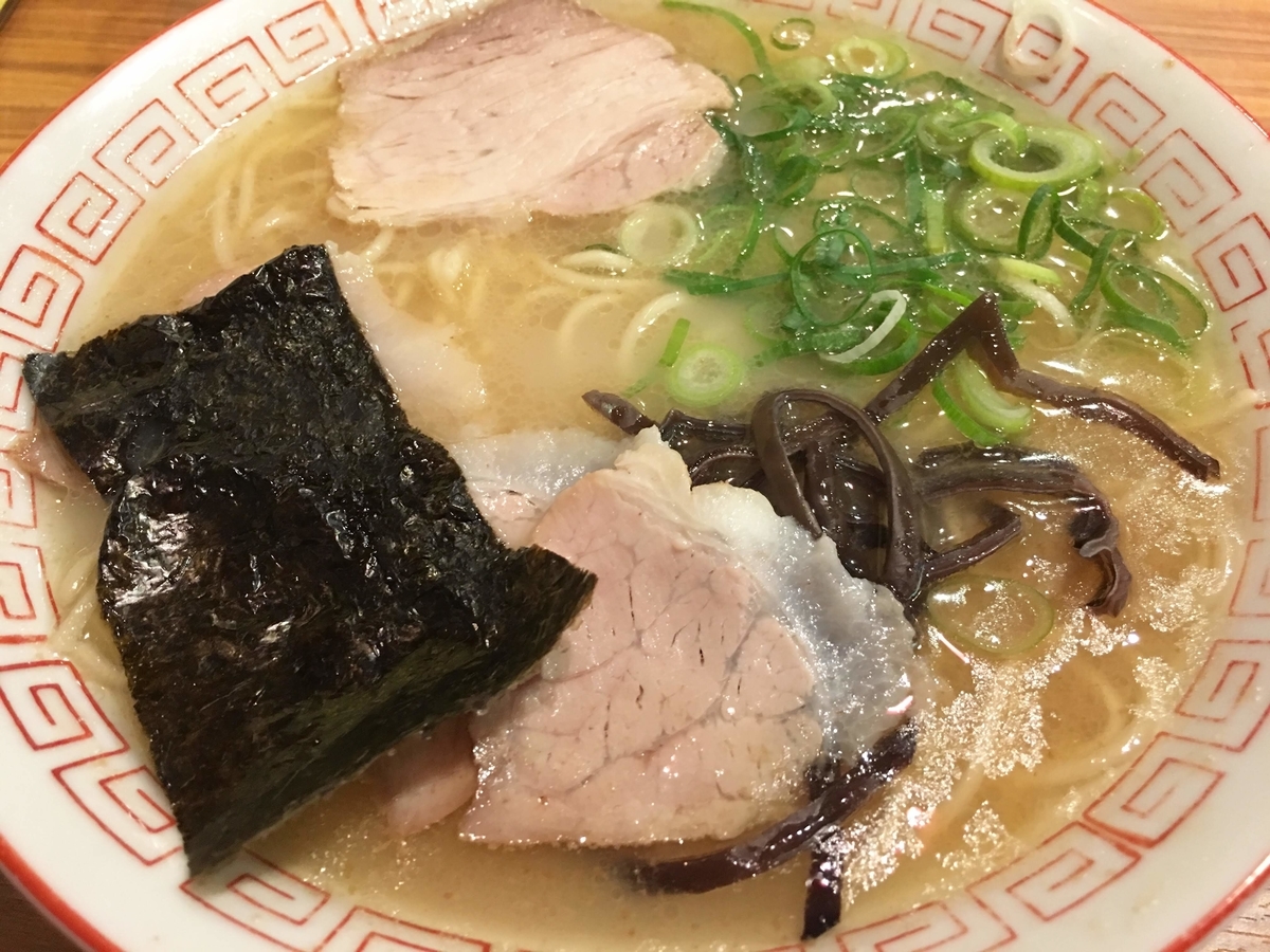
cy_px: 476
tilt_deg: -55.3
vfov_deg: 48.2
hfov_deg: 61.7
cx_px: 635
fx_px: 1064
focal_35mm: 29
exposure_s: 1/8
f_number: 2.2
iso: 80
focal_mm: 4.15
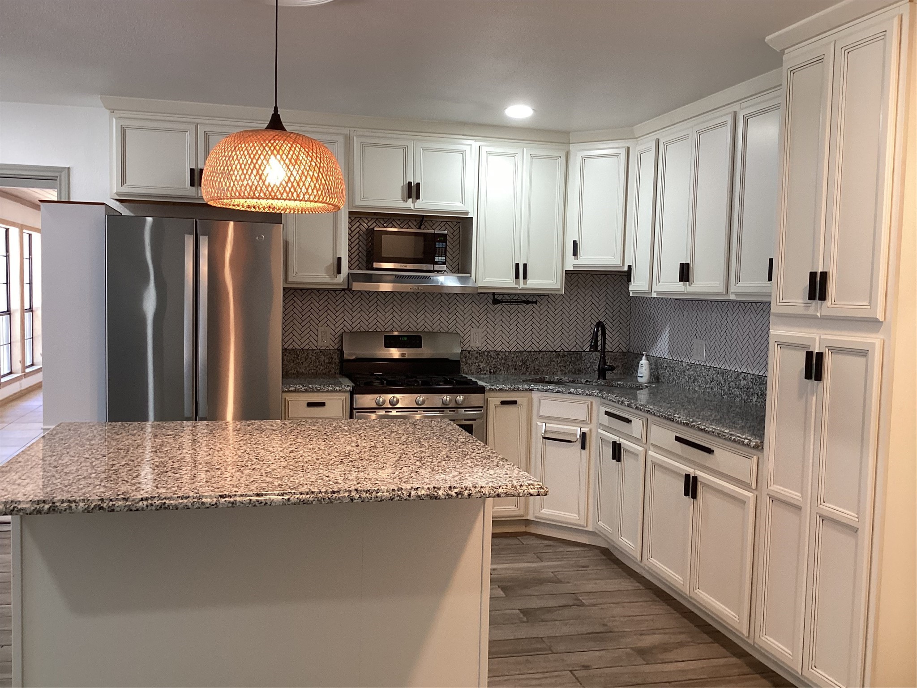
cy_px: 344
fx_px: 821
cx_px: 458
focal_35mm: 31
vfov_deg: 45.4
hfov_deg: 58.4
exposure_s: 1/60
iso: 160
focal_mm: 3.3
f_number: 2.4
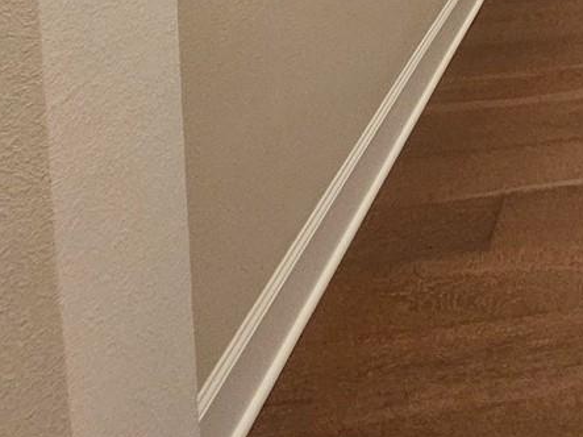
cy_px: -296
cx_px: 863
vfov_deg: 22.3
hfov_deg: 28.0
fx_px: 791
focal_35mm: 47
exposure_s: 1/60
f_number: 2.2
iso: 400
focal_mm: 2.2
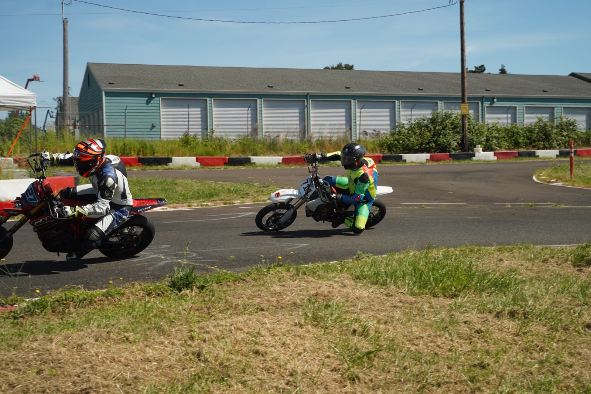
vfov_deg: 26.5
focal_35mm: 51
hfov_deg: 38.9
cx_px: 296
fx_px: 837
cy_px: 197
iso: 400
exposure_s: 1/800
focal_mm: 51
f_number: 5.6
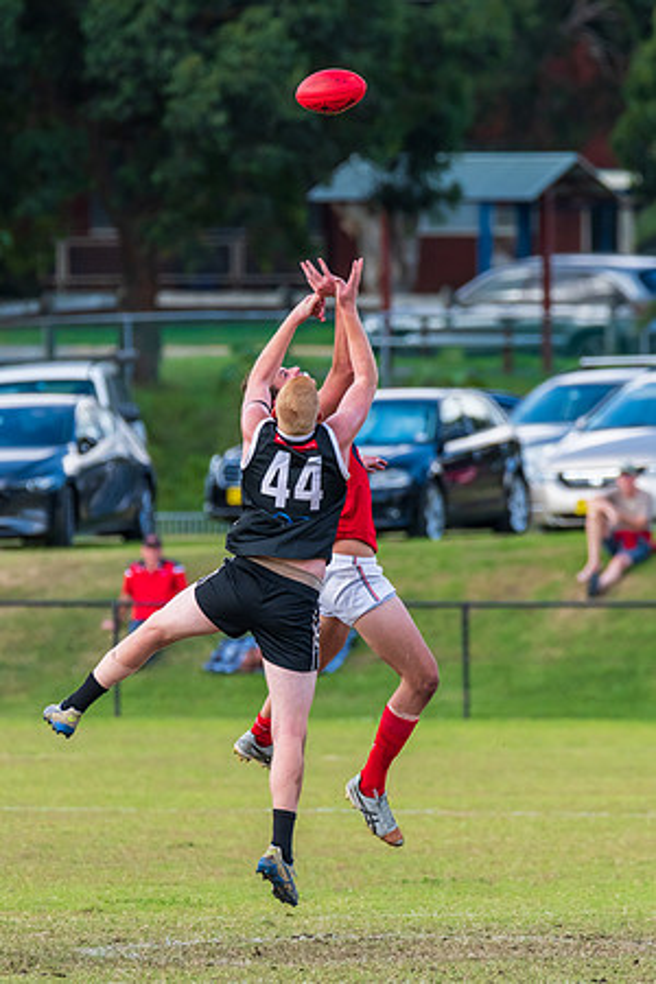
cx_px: 326
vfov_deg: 3.3
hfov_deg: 2.2
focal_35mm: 630
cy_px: 492
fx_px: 17219
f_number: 6
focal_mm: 420
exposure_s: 1/1250
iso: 800
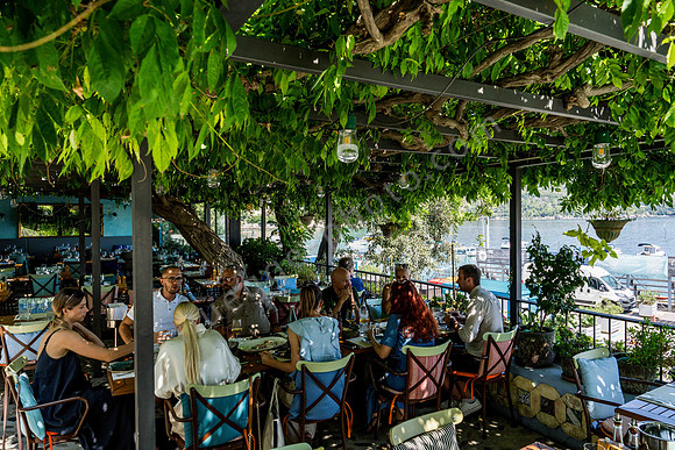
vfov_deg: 53.2
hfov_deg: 73.7
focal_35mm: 24
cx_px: 338
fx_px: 450
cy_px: 225
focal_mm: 24
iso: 500
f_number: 8
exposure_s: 1/320
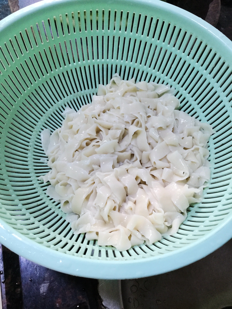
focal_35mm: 31
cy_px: 154
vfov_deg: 58.4
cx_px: 116
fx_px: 277
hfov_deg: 45.4
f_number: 2.4
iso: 125
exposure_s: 1/33
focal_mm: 3.3
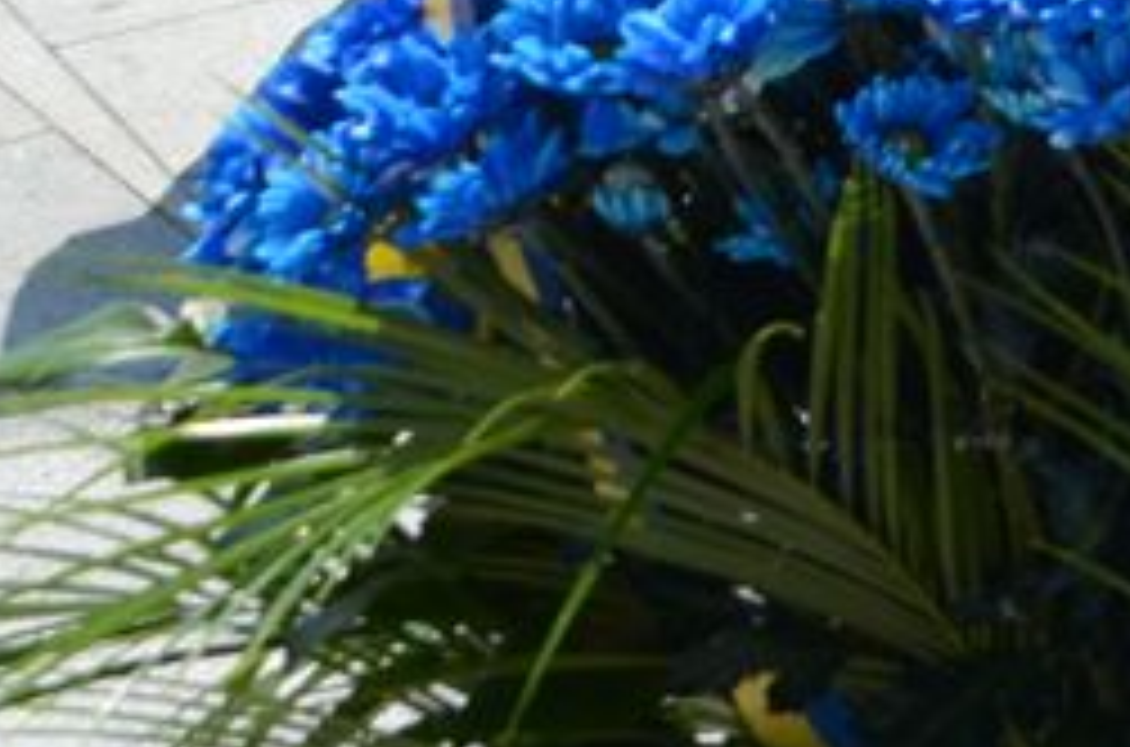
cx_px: 2665
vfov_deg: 7.2
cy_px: -1186
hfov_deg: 10.3
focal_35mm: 176
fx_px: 5504
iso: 200
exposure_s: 1/640
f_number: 8
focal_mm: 21
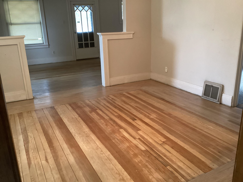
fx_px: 218
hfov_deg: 58.4
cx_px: 122
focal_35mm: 31
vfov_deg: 45.4
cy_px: 91
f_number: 2.4
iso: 250
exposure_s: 1/33
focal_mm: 3.3
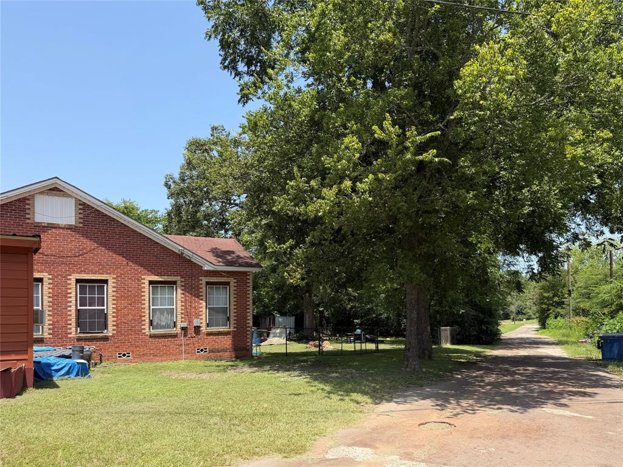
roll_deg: +0.9
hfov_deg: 71.6
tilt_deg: +9.4
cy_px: 234
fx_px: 432
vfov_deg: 56.8
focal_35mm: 24
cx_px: 312
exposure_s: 1/2169
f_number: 1.78
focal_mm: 6.76
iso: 80
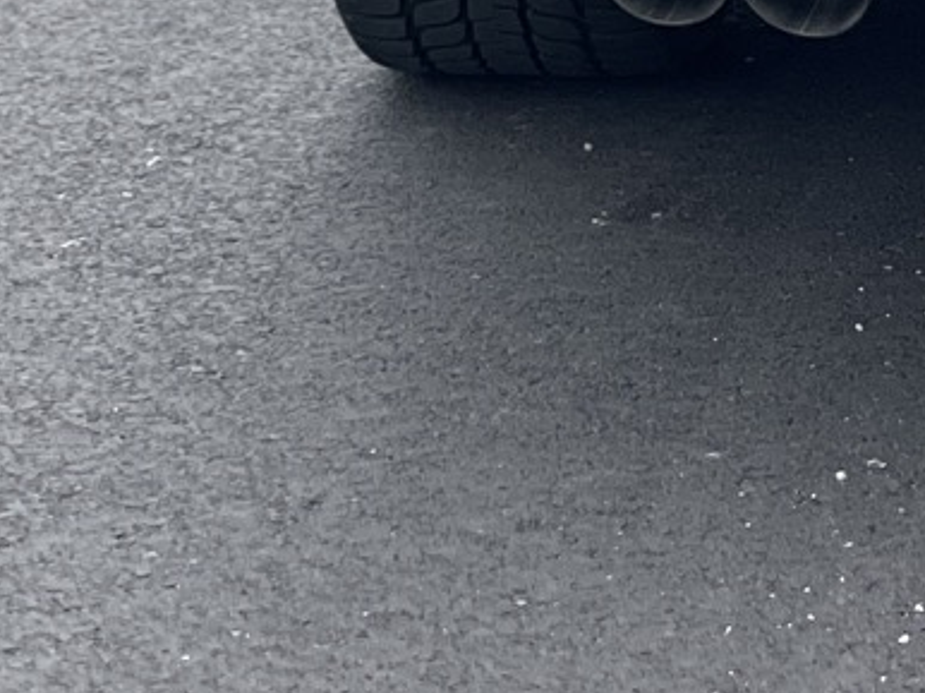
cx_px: 1667
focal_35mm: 250
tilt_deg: -5.1
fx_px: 6676
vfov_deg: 5.7
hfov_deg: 7.7
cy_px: -963
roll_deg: -0.9
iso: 25
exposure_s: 1/922
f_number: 2
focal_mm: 6
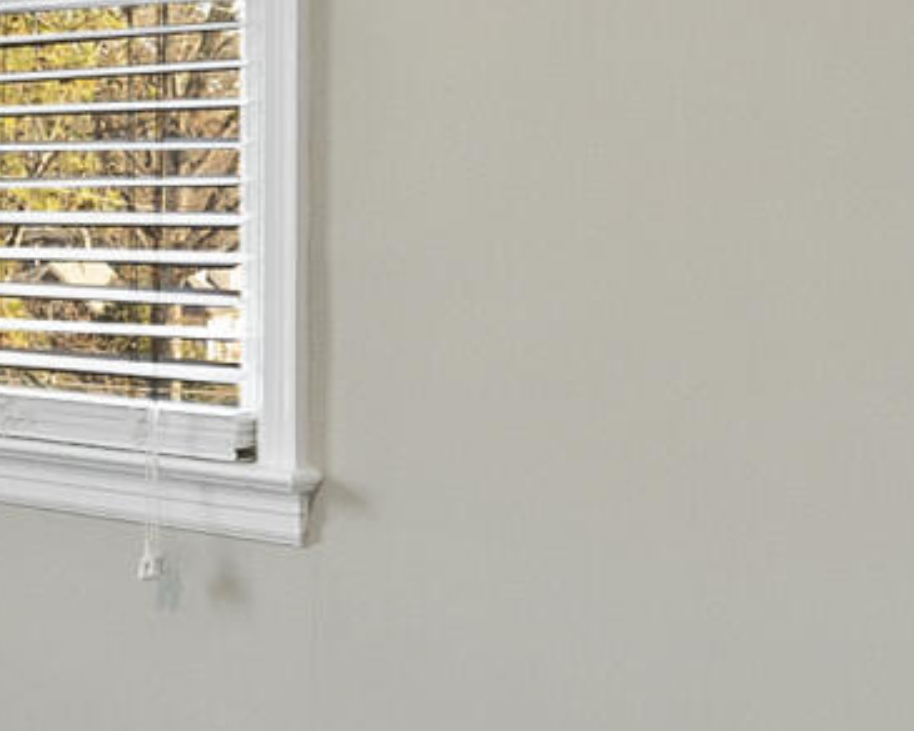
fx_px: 2921
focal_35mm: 108
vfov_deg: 14.2
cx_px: -486
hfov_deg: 16.2
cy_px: 184
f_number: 7.1
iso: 400
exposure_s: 1/8
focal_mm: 14
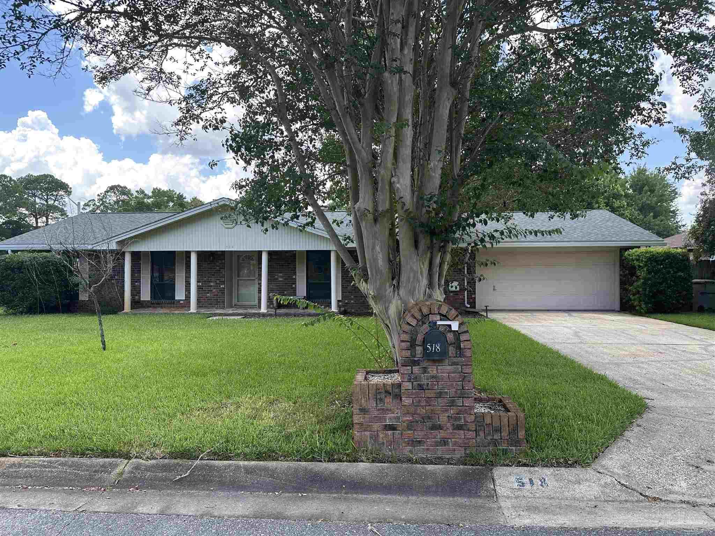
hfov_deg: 71.6
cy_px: 268
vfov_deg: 56.8
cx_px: 358
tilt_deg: -0.3
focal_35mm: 24
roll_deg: +0.0
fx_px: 496
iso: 80
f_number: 1.78
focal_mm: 6.86
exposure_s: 1/816
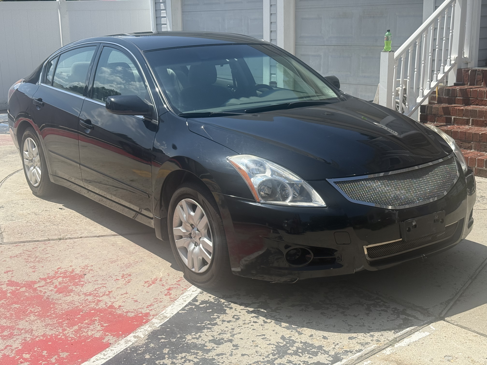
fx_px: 675
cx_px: 244
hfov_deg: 39.7
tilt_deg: -12.7
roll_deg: +0.3
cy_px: 182
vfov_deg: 30.3
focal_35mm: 48
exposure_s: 1/5208
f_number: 1.78
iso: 80
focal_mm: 6.76
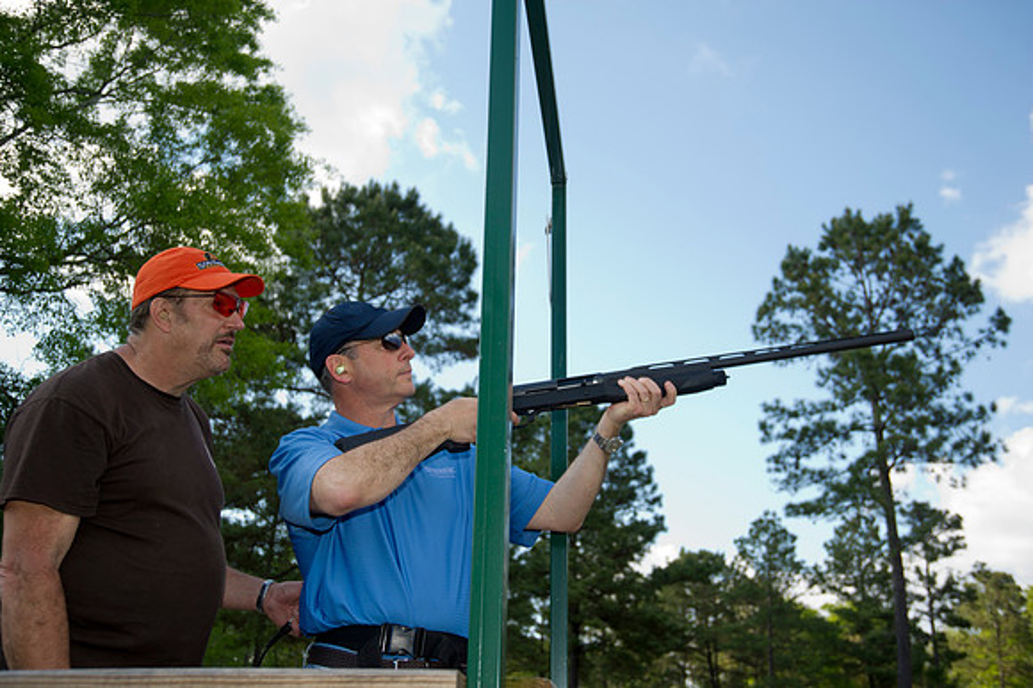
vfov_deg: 35.0
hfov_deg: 50.7
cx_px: 516
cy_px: 344
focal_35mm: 38
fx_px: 1090
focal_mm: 38
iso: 100
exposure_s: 1/200
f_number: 5
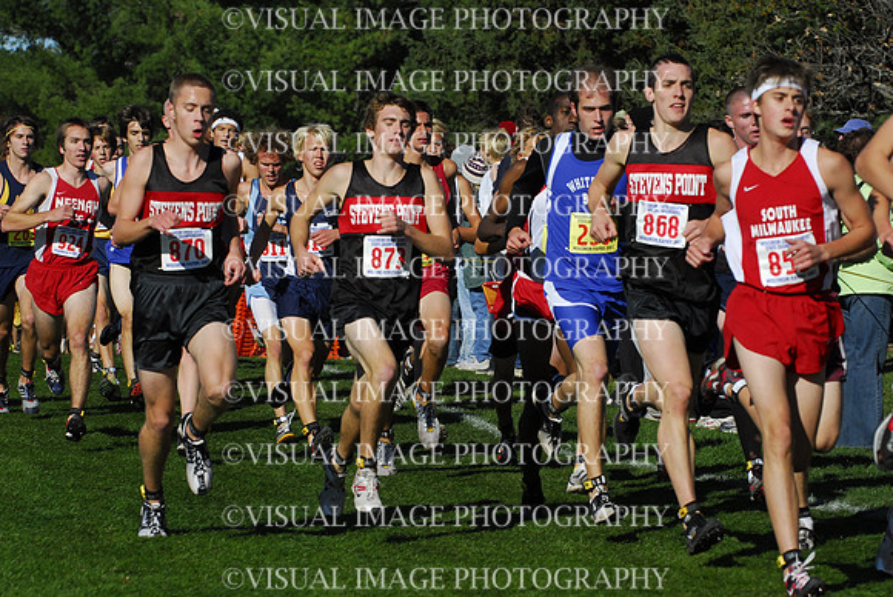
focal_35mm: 195
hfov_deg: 10.5
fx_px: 4842
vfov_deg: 7.1
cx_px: 446
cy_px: 298
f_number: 7.1
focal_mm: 130
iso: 400
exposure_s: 1/1600
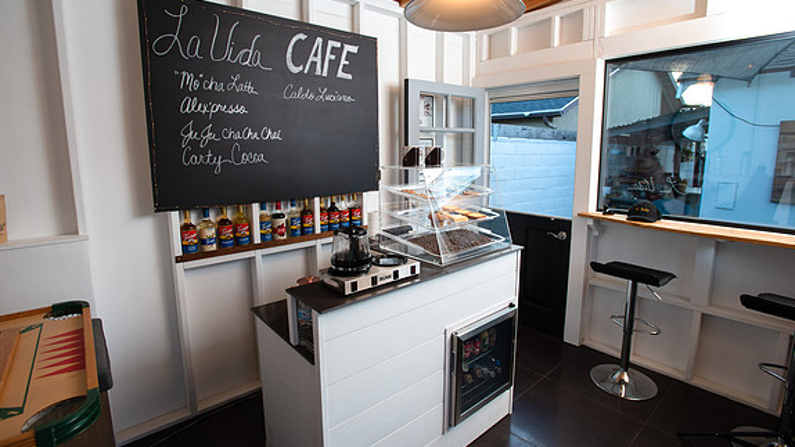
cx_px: 398
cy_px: 201
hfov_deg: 92.7
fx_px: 379
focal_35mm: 18
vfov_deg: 60.9
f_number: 5.6
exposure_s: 1/200
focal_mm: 17
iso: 400
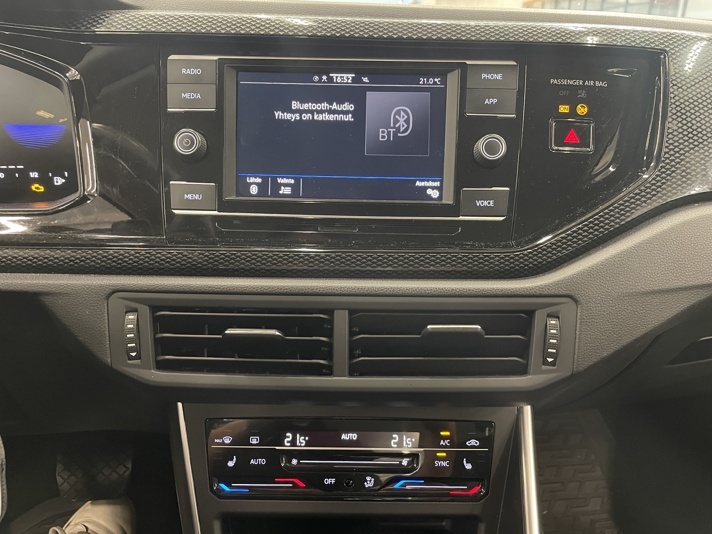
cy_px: 267
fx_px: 535
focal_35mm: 26
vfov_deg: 53.1
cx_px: 356
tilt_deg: -19.9
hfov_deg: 67.3
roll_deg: -0.3
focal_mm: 4.2
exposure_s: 1/25
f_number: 1.6
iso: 640
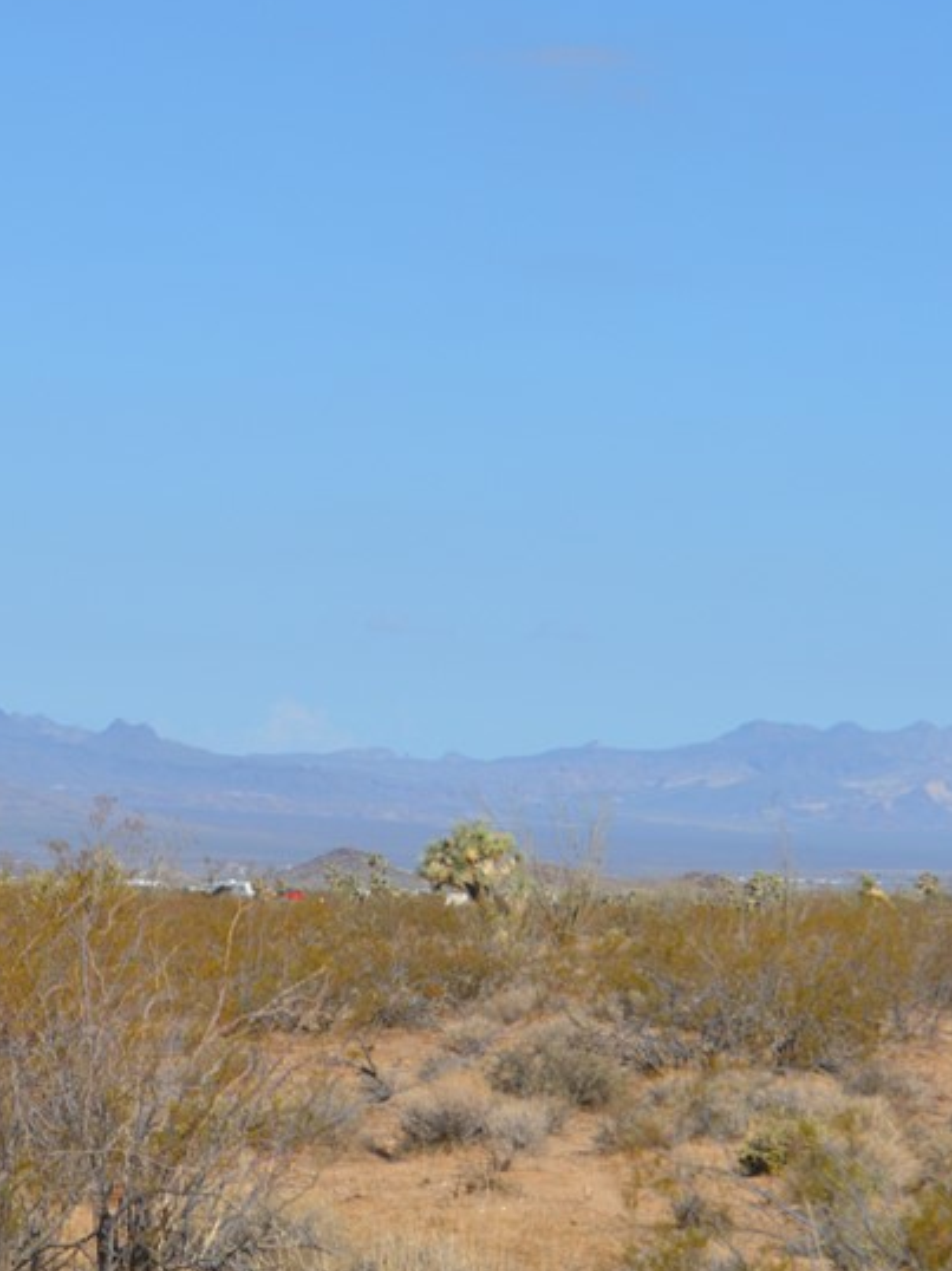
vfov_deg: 12.4
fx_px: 5871
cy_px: 704
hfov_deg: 9.3
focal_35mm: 160
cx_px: 517
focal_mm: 55
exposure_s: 1/2000
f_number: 7.1
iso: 400
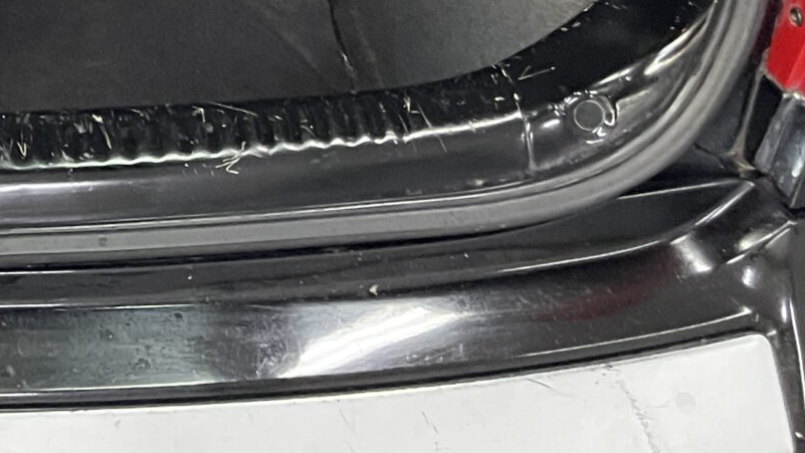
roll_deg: -1.1
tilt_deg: -32.1
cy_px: -406
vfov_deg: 12.5
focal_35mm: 87
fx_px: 1857
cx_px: -251
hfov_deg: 21.9
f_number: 1.6
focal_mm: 5.1
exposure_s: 1/25
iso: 640
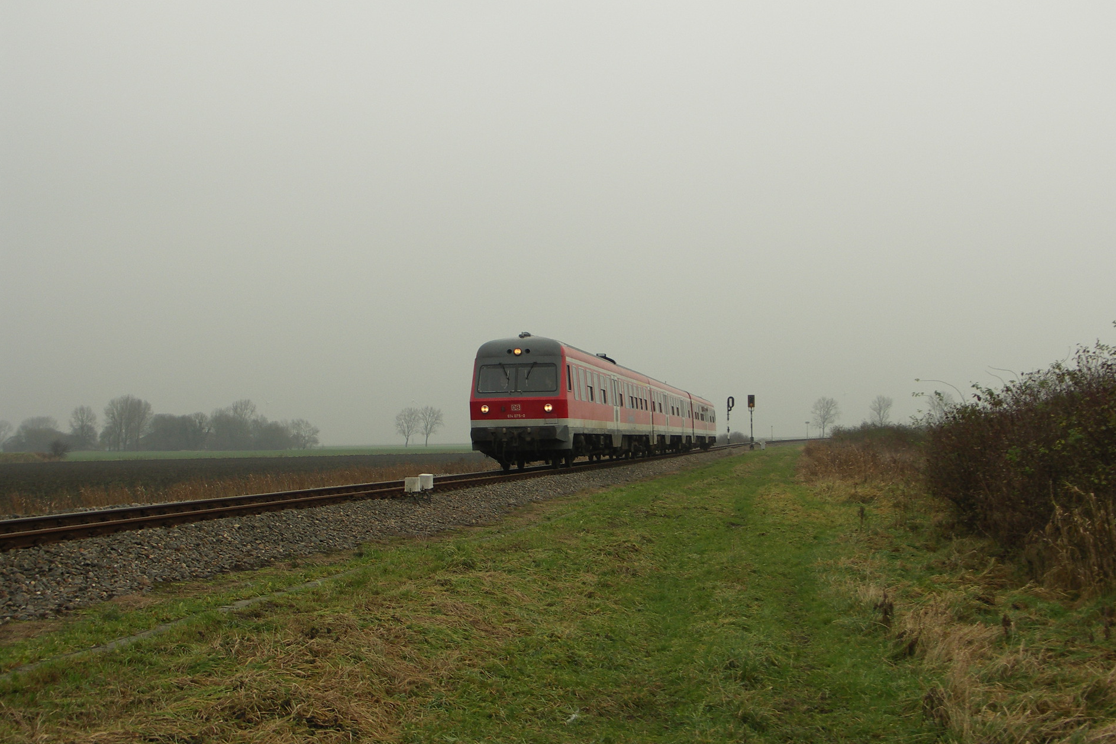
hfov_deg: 36.9
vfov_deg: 25.1
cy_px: 377
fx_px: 1674
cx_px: 557
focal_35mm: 54
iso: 100
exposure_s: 1/250
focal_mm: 13.3
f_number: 3.2
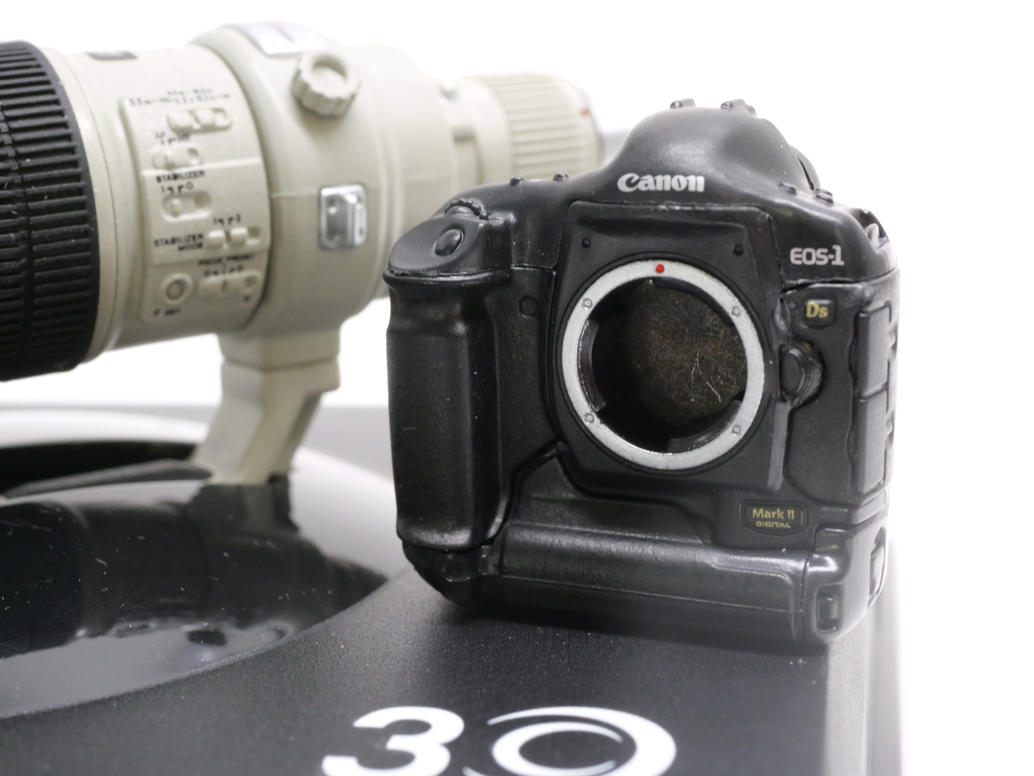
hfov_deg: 32.2
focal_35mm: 60
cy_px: 388
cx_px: 517
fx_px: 1793
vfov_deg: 24.4
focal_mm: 30
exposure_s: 1/30
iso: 2500
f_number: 8
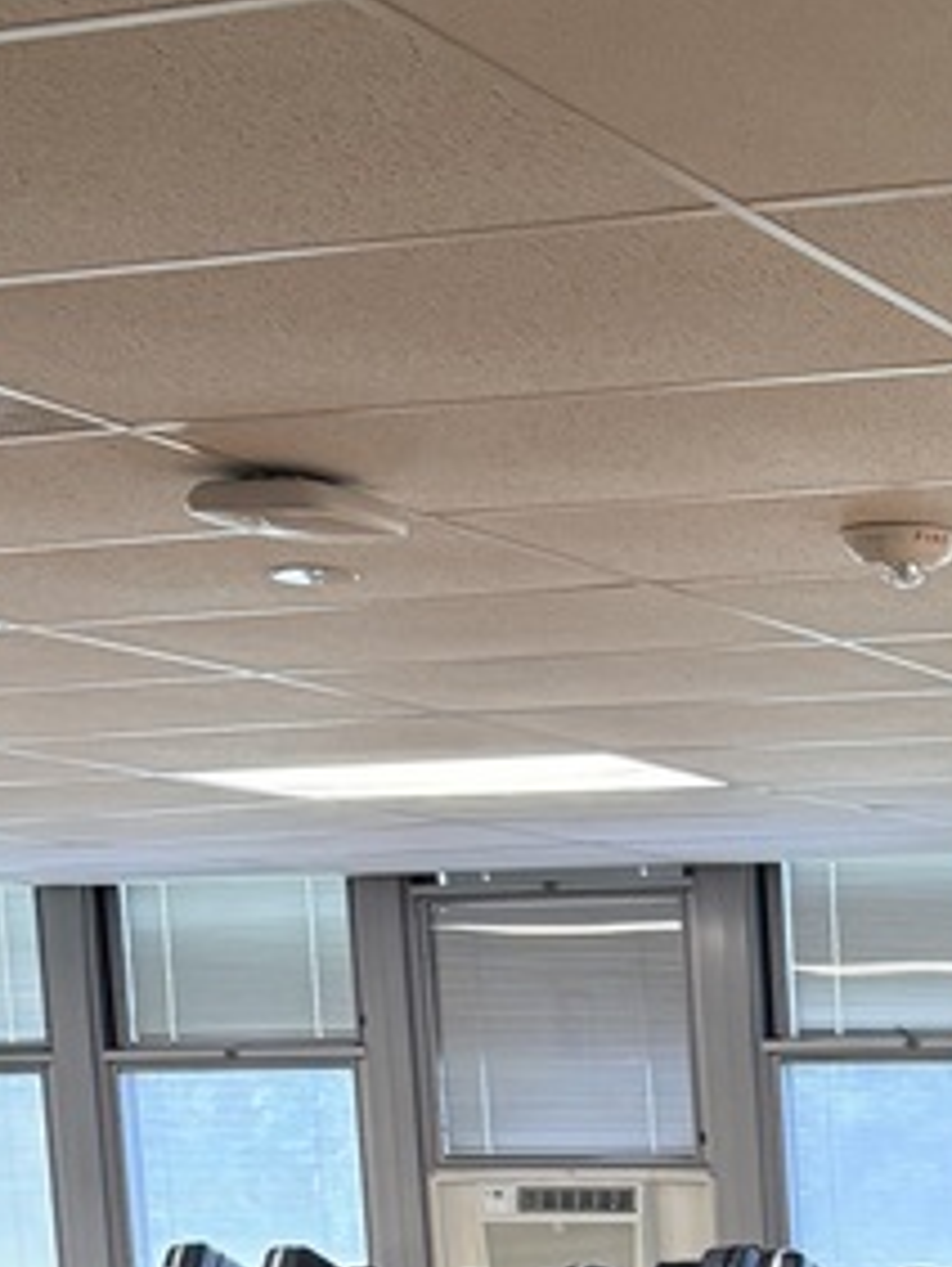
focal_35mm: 87
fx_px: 3185
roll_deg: -0.8
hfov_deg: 15.4
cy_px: 1770
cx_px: 1518
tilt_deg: -9.4
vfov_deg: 20.1
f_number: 1.78
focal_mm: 6.76
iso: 400
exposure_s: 1/120
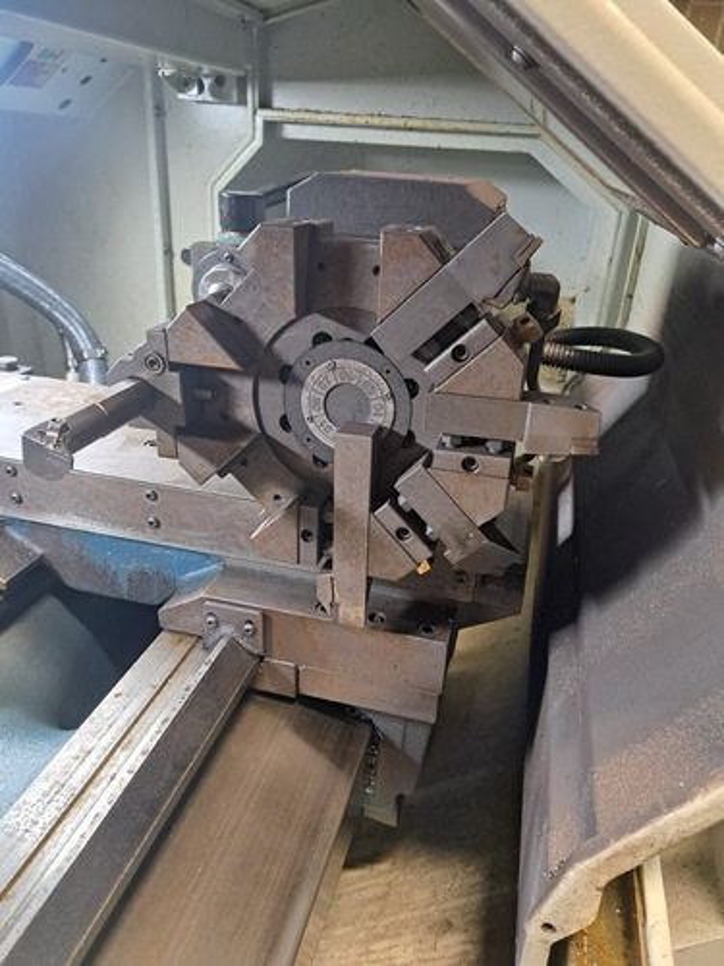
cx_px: 362
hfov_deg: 56.8
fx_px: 669
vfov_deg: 71.6
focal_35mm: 24
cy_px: 483
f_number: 1.8
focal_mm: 5.23
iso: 200
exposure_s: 1/60
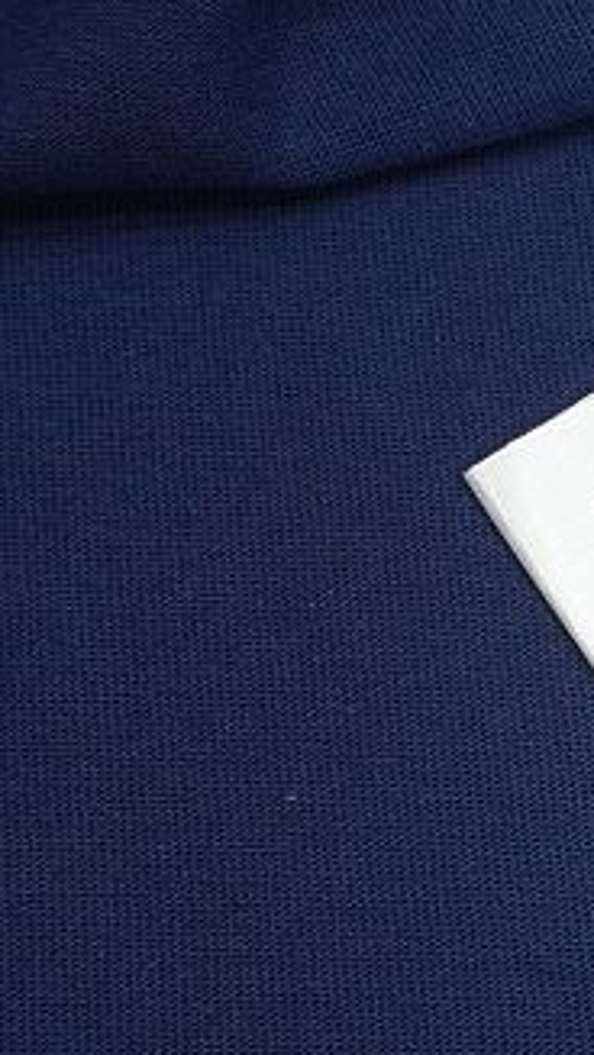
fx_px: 2799
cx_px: 872
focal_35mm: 100
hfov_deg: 11.6
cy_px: 495
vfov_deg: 21.4
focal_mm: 26
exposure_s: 1/160
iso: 1000
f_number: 8
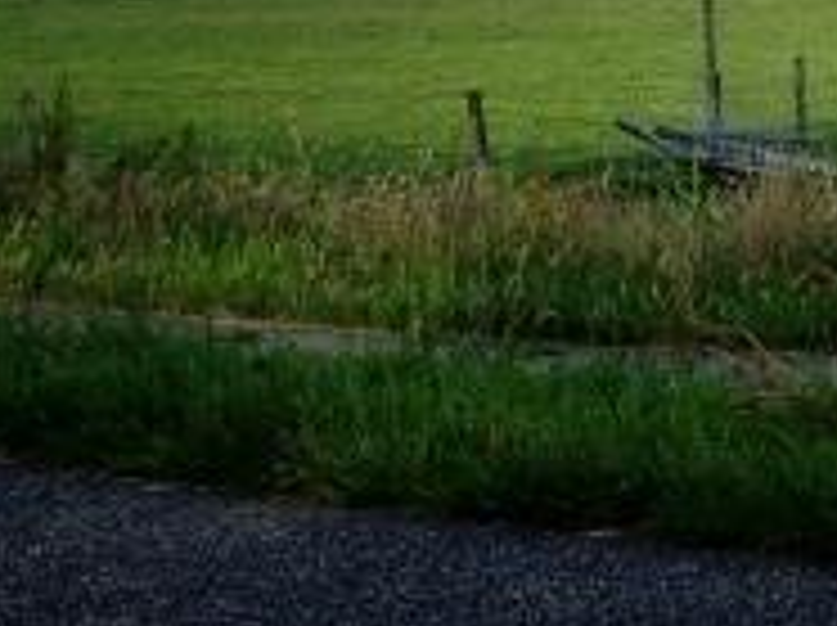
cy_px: -189
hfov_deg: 14.7
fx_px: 3163
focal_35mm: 131
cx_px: 909
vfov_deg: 11.0
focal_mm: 7.9
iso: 64
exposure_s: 1/1000
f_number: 2.8
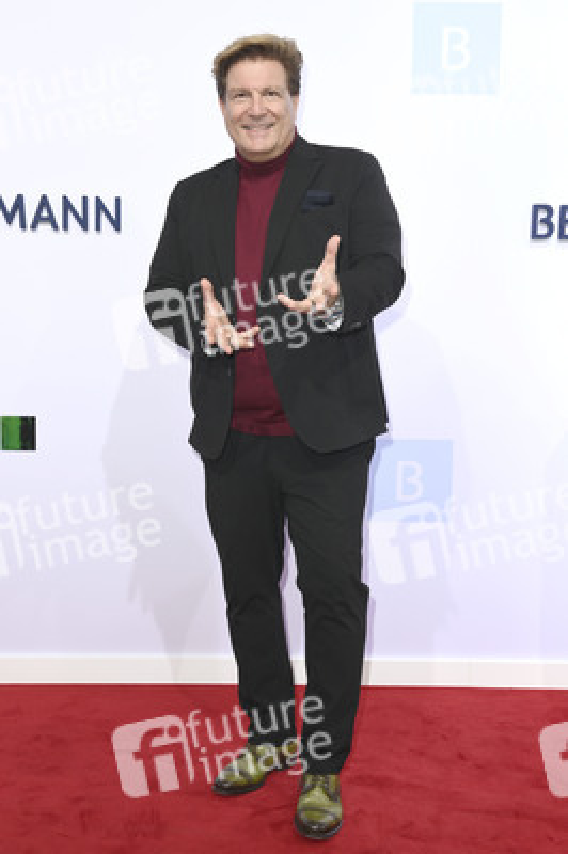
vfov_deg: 41.1
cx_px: 284
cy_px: 427
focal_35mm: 48
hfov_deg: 28.0
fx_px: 1138
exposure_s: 1/250
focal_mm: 48
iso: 400
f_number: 6.3
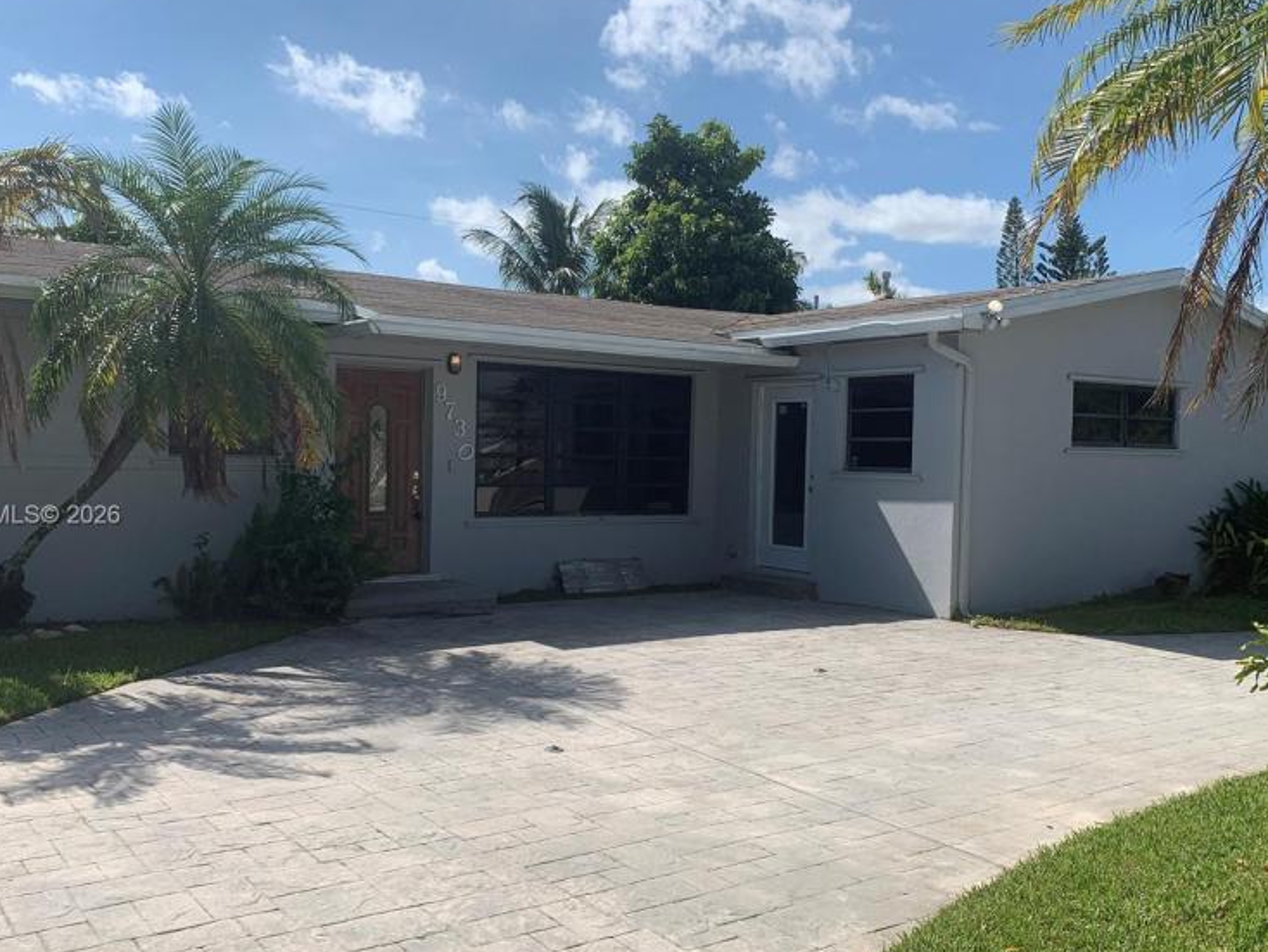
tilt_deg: -1.6
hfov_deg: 53.9
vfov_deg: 41.8
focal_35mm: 34
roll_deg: -1.7
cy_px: 517
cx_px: 627
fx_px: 1246
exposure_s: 1/3185
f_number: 1.8
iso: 25
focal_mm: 4.25
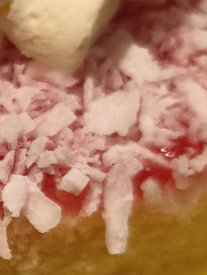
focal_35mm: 149
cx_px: -216
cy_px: 226
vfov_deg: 13.2
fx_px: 1185
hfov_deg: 9.3
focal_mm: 5.56
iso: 1142
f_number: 1.87
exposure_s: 1/33.3
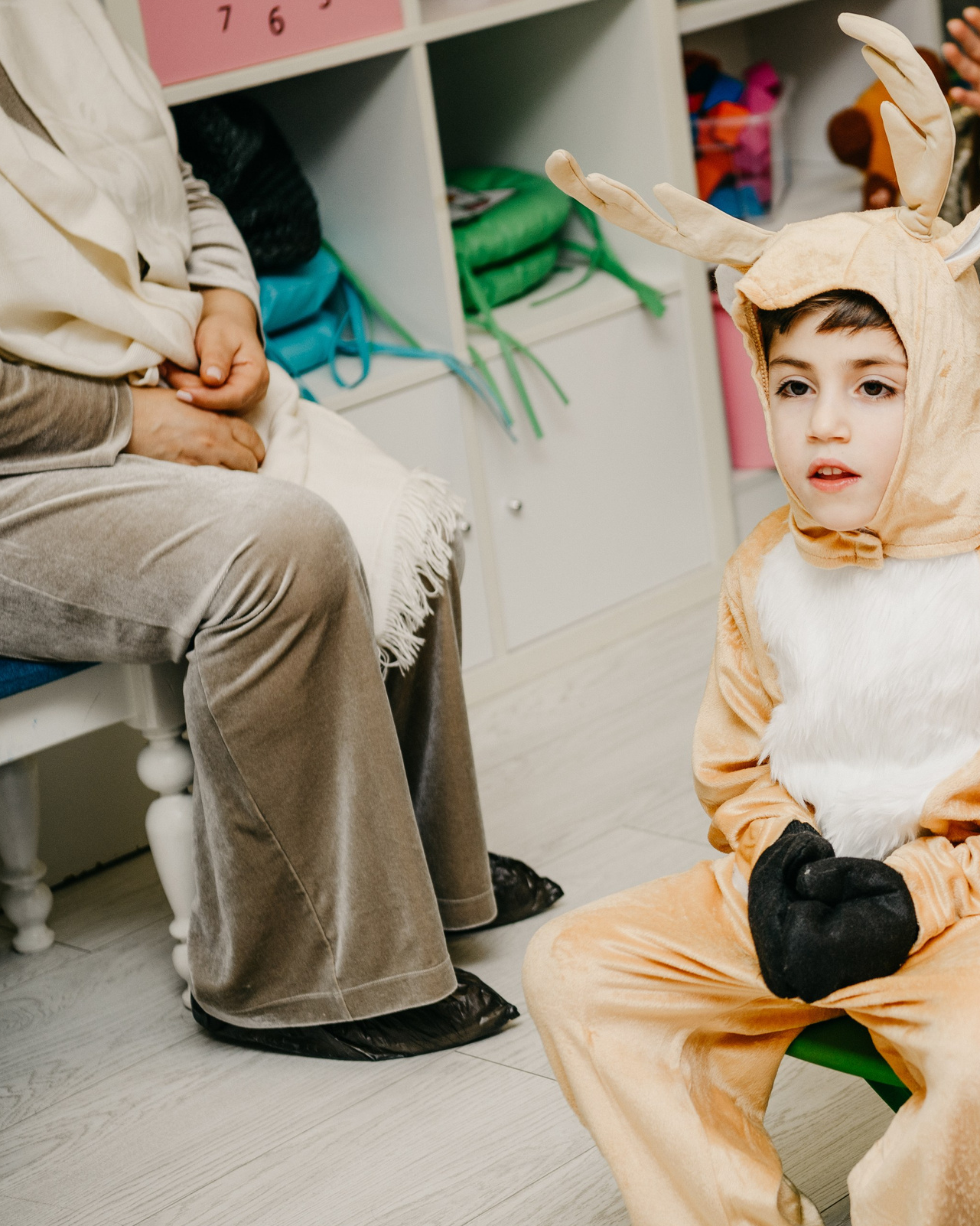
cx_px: 975
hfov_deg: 14.4
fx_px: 3808
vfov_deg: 18.3
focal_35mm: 105
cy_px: 600
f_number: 4
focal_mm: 70
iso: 250
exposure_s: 1/160
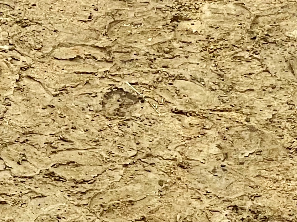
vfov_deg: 5.0
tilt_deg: -43.8
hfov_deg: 6.4
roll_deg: +1.5
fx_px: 2540
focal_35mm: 296
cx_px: -440
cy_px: 369
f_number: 2
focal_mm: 6
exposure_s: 1/1199
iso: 25
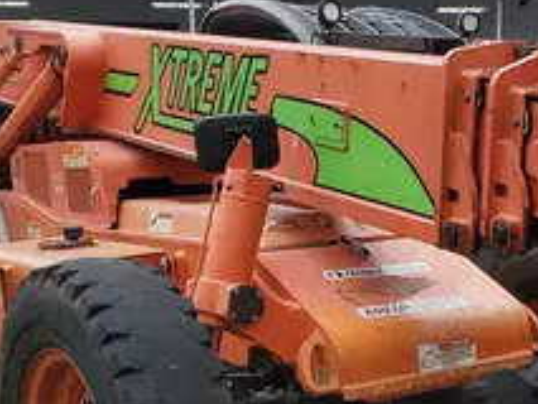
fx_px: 1042
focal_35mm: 67
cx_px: 409
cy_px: 365
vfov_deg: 21.5
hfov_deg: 28.5
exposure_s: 1/641
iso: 50
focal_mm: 4.3
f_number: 2.4
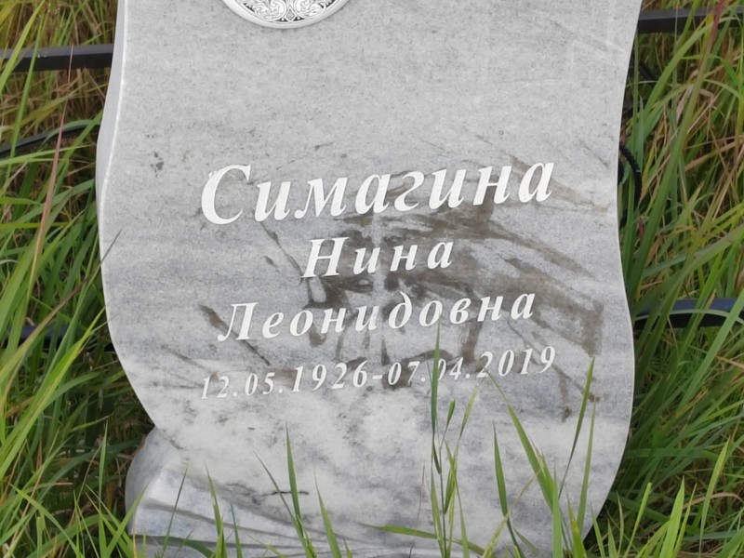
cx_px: 372
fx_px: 2536
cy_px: 279
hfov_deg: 16.7
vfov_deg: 12.6
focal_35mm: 118
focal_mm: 5.52
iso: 100
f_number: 1.9
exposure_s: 1/410
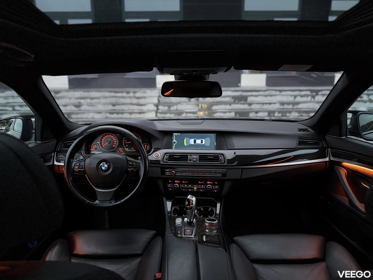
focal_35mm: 24
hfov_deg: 71.6
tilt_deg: -11.9
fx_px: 259
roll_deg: +0.5
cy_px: 140
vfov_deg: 56.8
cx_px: 186
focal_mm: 6.76
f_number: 1.78
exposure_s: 1/33
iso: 1000
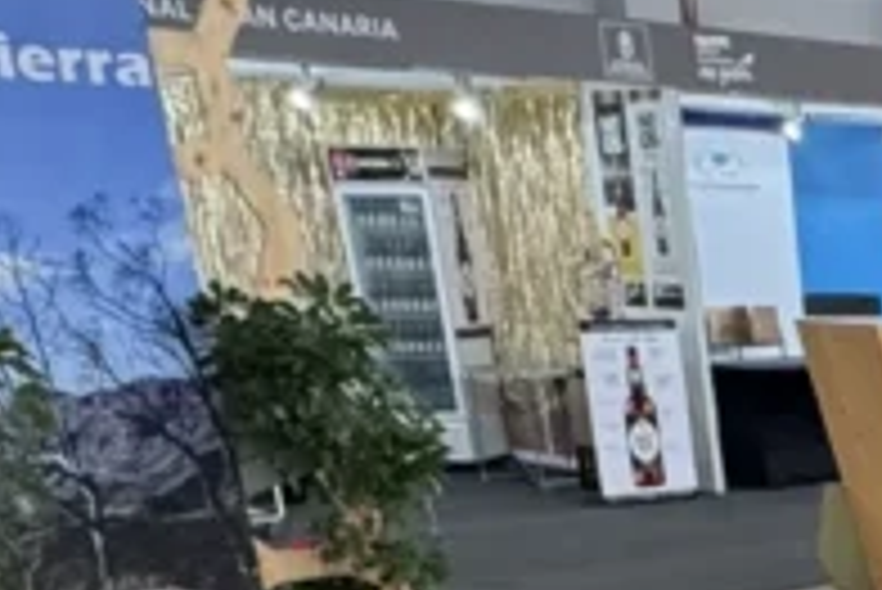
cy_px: 955
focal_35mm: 76
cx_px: 1408
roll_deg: -0.9
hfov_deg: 21.3
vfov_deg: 16.0
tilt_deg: -20.8
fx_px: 1863
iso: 400
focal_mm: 2.22
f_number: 2.2
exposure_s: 1/50
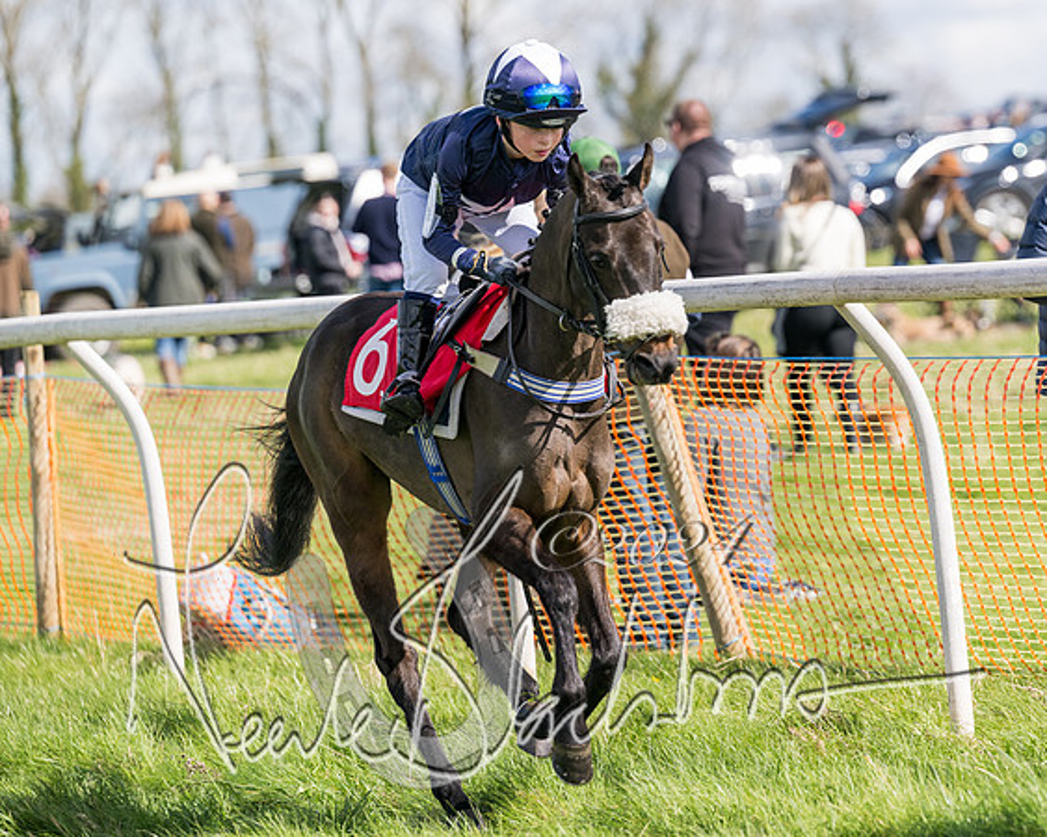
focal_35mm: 221
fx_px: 6860
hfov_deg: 8.7
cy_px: 367
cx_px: 661
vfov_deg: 7.0
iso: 400
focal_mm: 175
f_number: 4
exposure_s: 1/4000
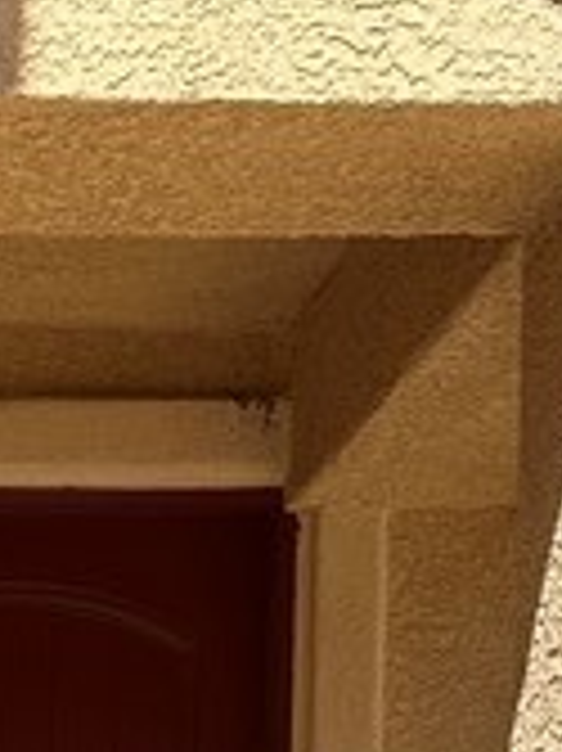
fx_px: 3186
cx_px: -166
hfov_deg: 9.9
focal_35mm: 147
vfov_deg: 12.2
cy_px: 1391
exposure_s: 1/6623
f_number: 1.78
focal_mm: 6.86
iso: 80
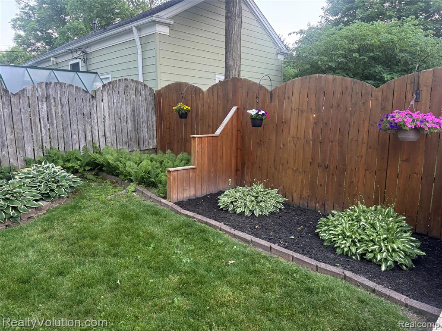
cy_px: 166
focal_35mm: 24
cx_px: 221
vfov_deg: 56.8
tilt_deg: -11.3
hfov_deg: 71.6
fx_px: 306
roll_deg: +0.7
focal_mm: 6.76
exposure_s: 1/60
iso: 250
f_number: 1.78
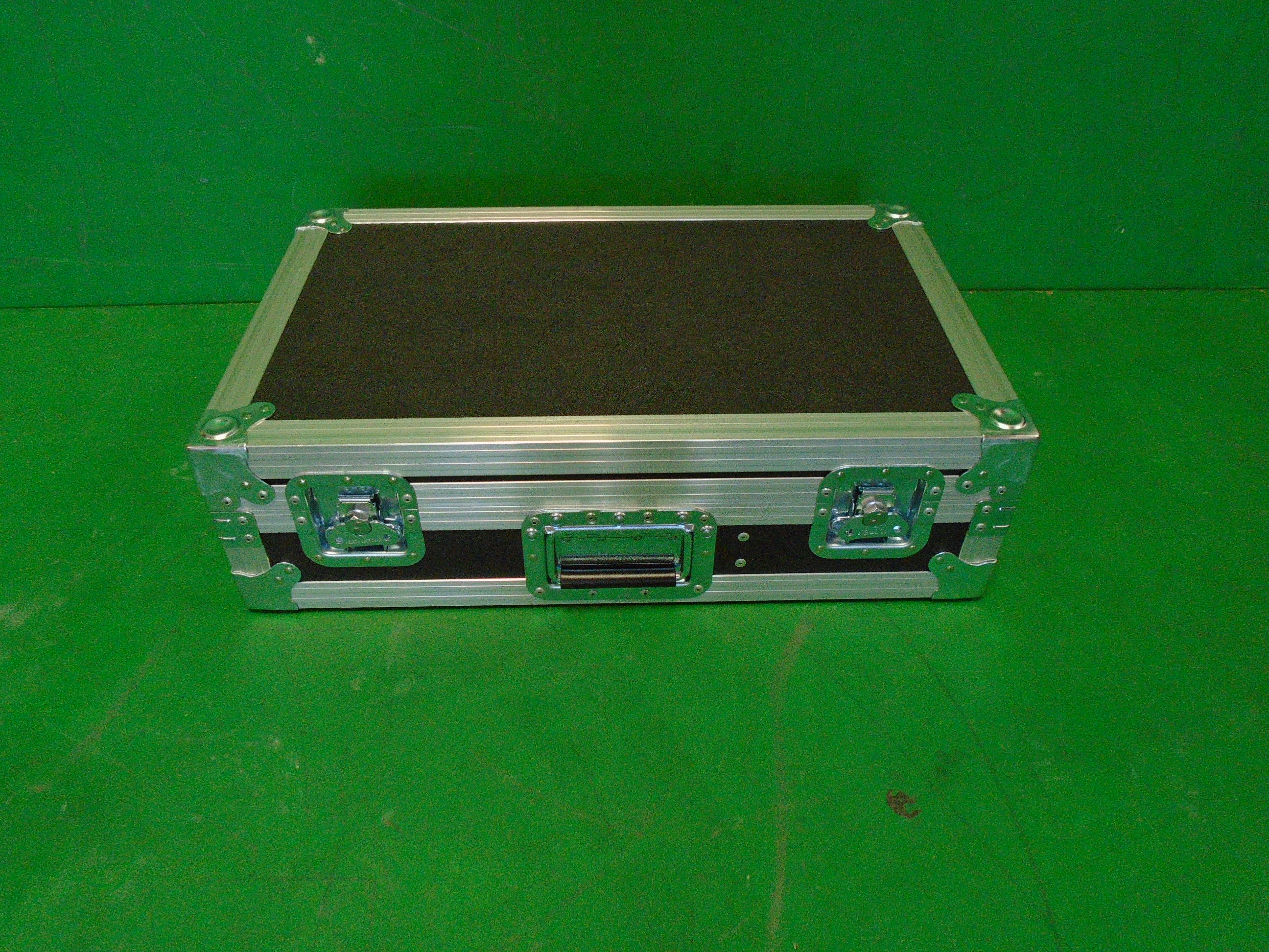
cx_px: 634
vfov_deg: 53.1
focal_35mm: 26
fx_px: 953
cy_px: 476
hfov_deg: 67.3
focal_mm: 4.6
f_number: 3.2
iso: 640
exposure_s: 1/250
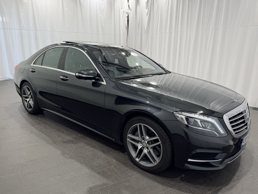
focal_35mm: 26
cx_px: 134
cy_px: 102
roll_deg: -1.6
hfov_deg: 67.3
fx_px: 194
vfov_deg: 53.0
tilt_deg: -16.1
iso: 100
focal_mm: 6.76
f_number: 1.78
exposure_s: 1/100
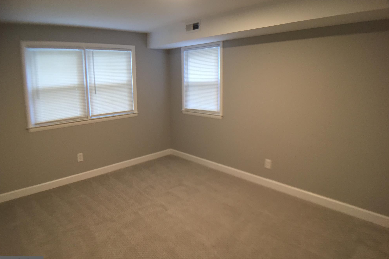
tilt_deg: -11.5
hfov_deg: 60.3
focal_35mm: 31
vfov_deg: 42.3
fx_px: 335
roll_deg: +1.3
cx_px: 195
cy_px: 122
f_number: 2.2
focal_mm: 4.15
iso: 100
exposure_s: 1/30
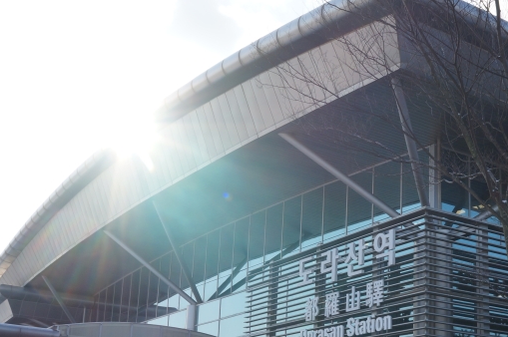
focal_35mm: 56
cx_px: 334
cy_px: 279
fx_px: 789
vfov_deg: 23.7
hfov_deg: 35.4
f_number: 8
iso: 200
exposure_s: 1/400
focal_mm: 19
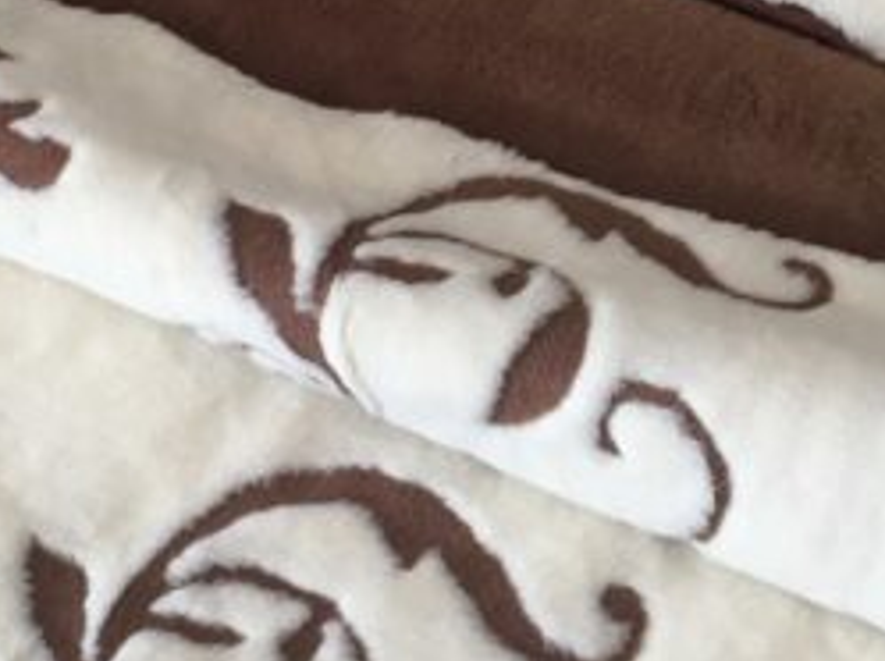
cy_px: 131
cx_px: 341
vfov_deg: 20.7
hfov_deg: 27.7
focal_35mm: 70
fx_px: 1787
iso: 32
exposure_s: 1/33
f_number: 2.2
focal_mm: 4.15
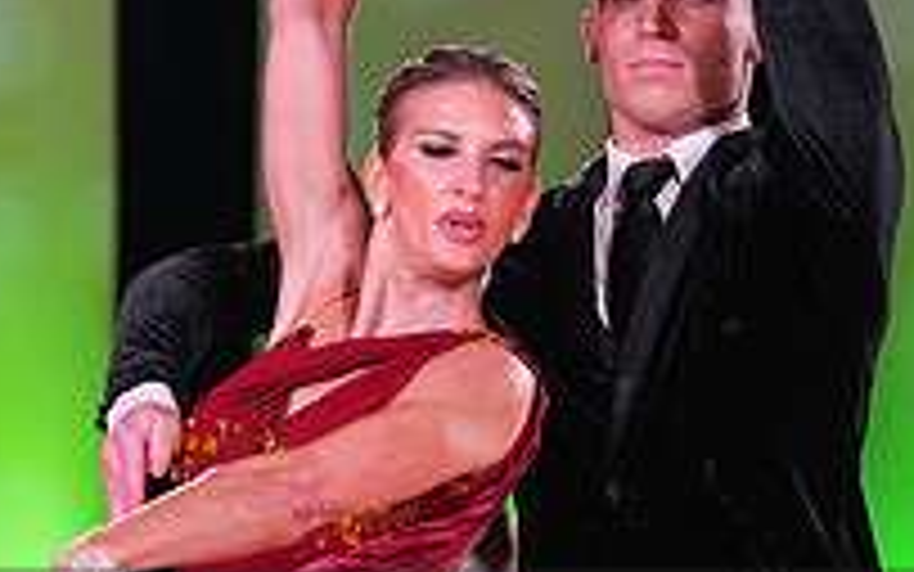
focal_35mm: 358
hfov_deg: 5.9
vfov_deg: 3.7
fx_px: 8920
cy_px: 721
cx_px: 511
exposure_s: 1/250
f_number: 5
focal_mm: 123
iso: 3200
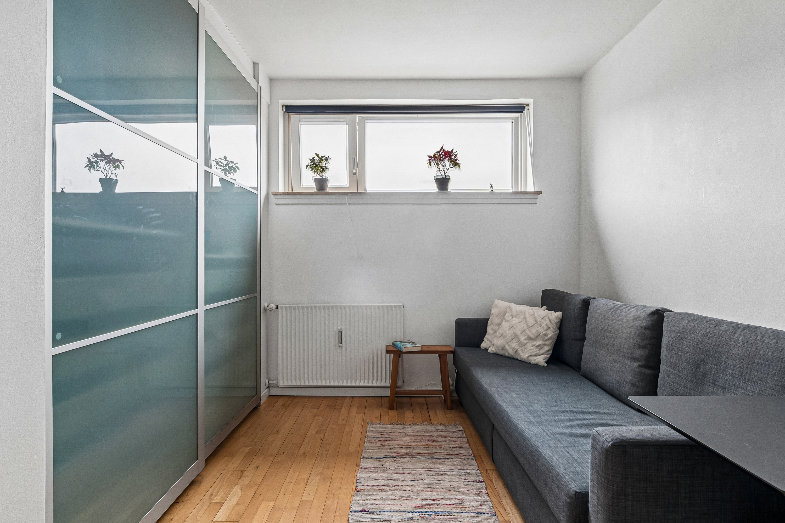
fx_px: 392
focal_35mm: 18
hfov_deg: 90.0
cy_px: 262
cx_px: 392
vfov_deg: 67.4
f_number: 10
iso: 200
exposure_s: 1/6
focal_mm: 12
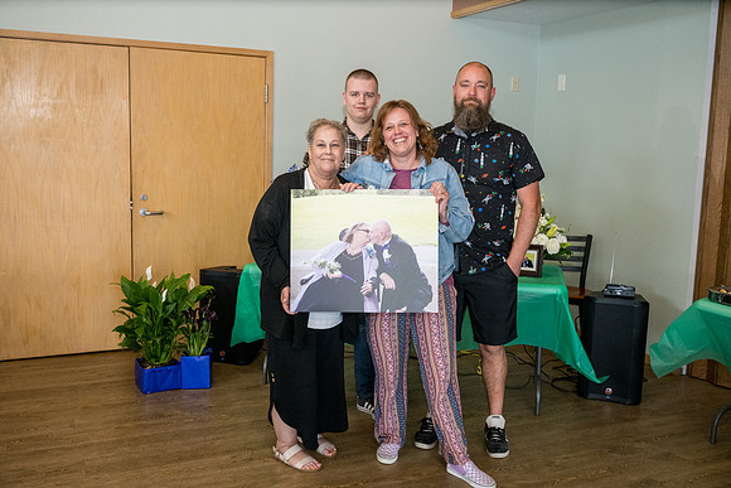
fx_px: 711
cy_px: 244
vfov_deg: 37.9
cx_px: 366
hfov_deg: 54.4
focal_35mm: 35
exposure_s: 1/250
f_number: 6.3
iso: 3200
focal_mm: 35
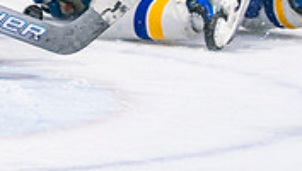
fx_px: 5339
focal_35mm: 666
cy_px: -49
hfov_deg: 3.2
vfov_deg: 1.8
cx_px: -112
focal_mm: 115
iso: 500
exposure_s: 1/640
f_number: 2.8
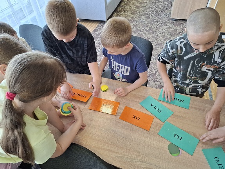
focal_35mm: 23
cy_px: 84
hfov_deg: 73.9
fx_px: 149
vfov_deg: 58.9
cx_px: 112
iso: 320
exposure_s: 1/100
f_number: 1.8
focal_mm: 5.54
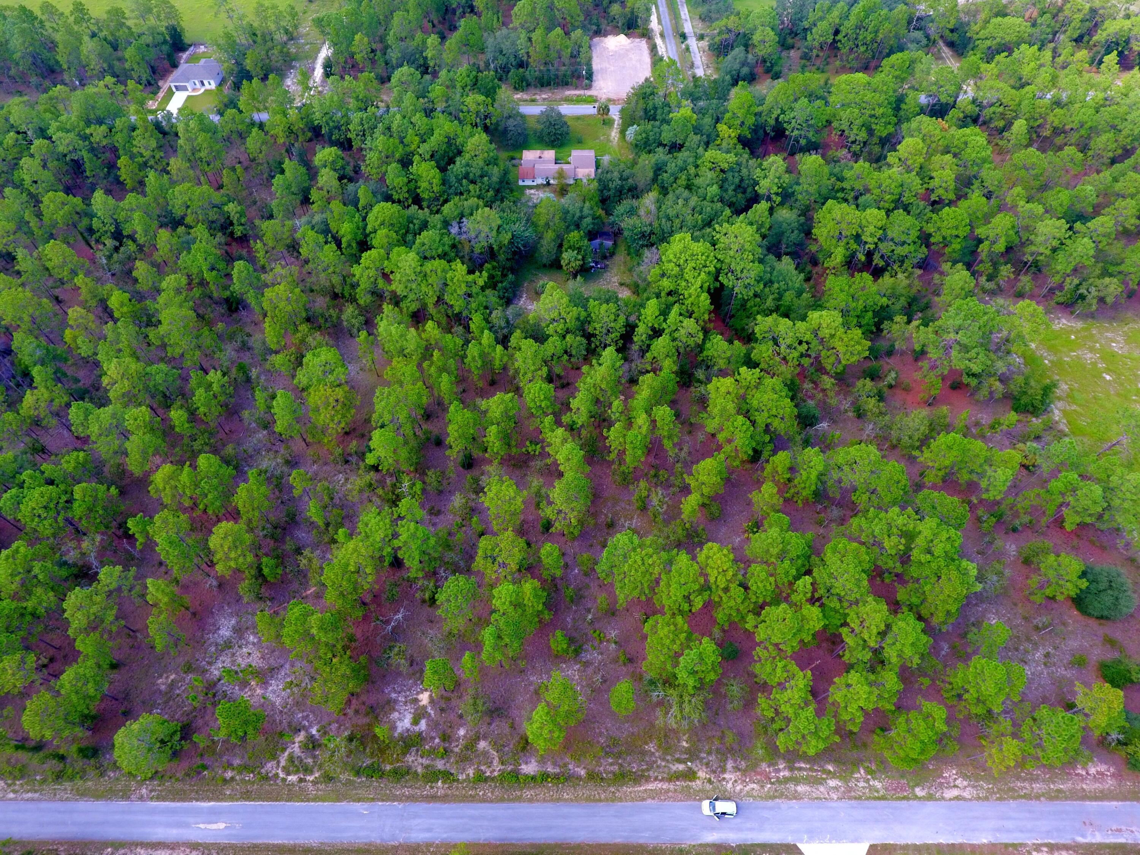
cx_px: 570
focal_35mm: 20
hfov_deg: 81.7
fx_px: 659
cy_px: 428
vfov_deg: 66.0
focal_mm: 3.61
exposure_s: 1/100
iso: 185
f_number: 2.8
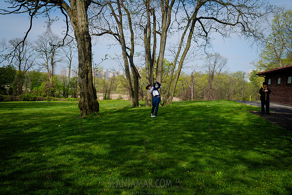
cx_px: 146
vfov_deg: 37.1
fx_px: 291
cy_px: 98
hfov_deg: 53.3
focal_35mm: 36
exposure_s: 1/640
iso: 100
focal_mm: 35
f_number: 4.5
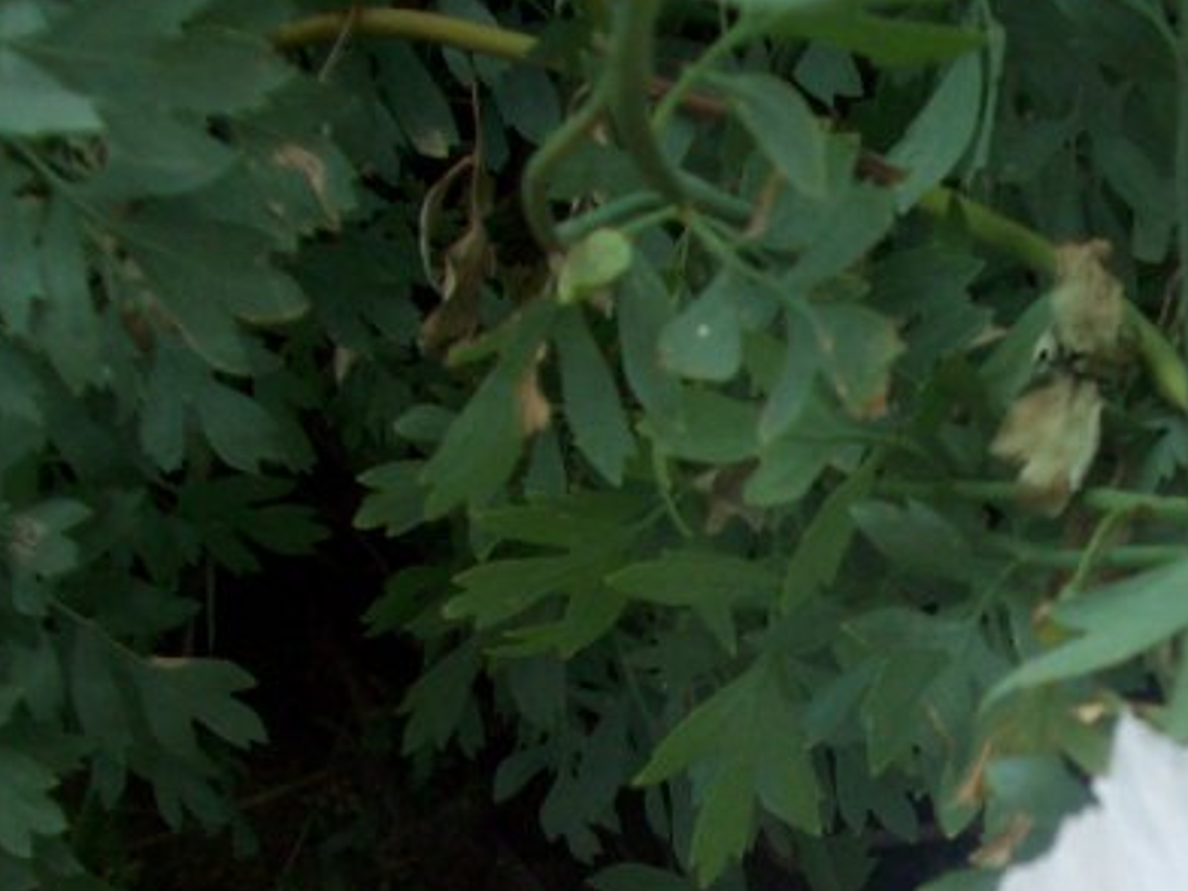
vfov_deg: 15.1
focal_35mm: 94
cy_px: 1124
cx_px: 1273
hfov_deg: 20.0
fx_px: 3226
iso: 80
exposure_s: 1/223
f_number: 2.7
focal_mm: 6
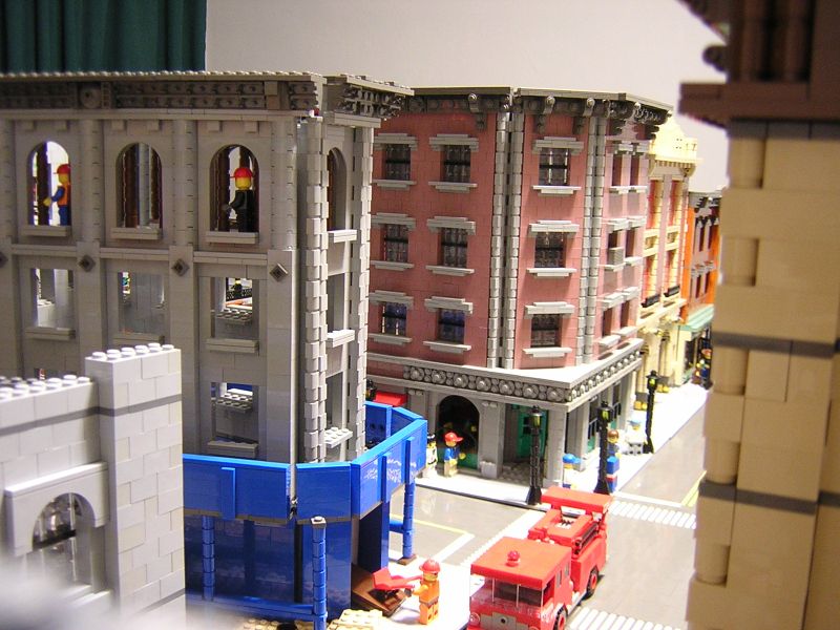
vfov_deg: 39.7
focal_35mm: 36
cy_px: 315
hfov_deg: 51.4
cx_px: 420
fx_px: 874
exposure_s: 1/3.6
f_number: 2.6
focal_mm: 4.7
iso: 281
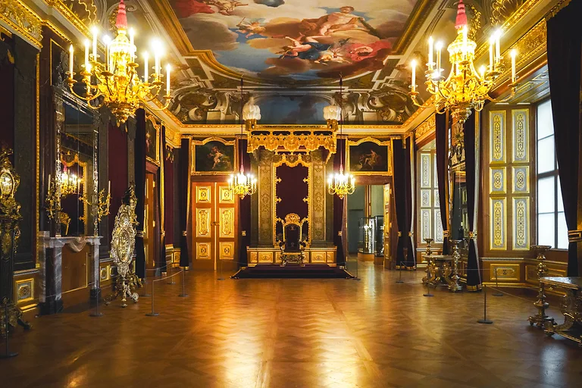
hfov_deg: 65.5
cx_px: 291
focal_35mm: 28
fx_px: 453
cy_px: 194
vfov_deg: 46.4
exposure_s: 1/100
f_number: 3.5
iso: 12800
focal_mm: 28
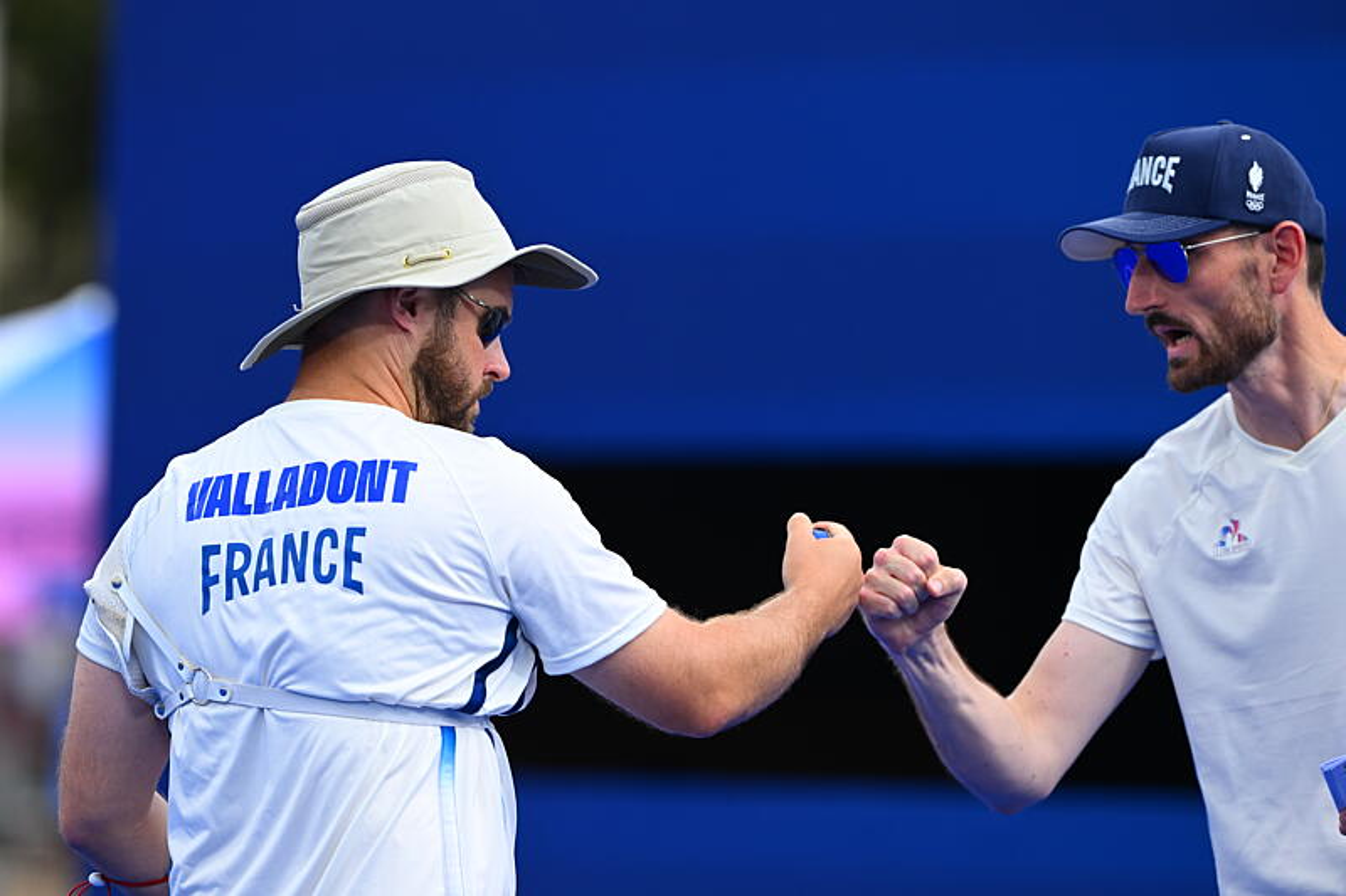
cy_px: 448
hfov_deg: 5.2
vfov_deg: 3.4
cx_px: 673
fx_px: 14952
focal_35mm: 400
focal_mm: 400
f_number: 4.5
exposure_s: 1/1250
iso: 640
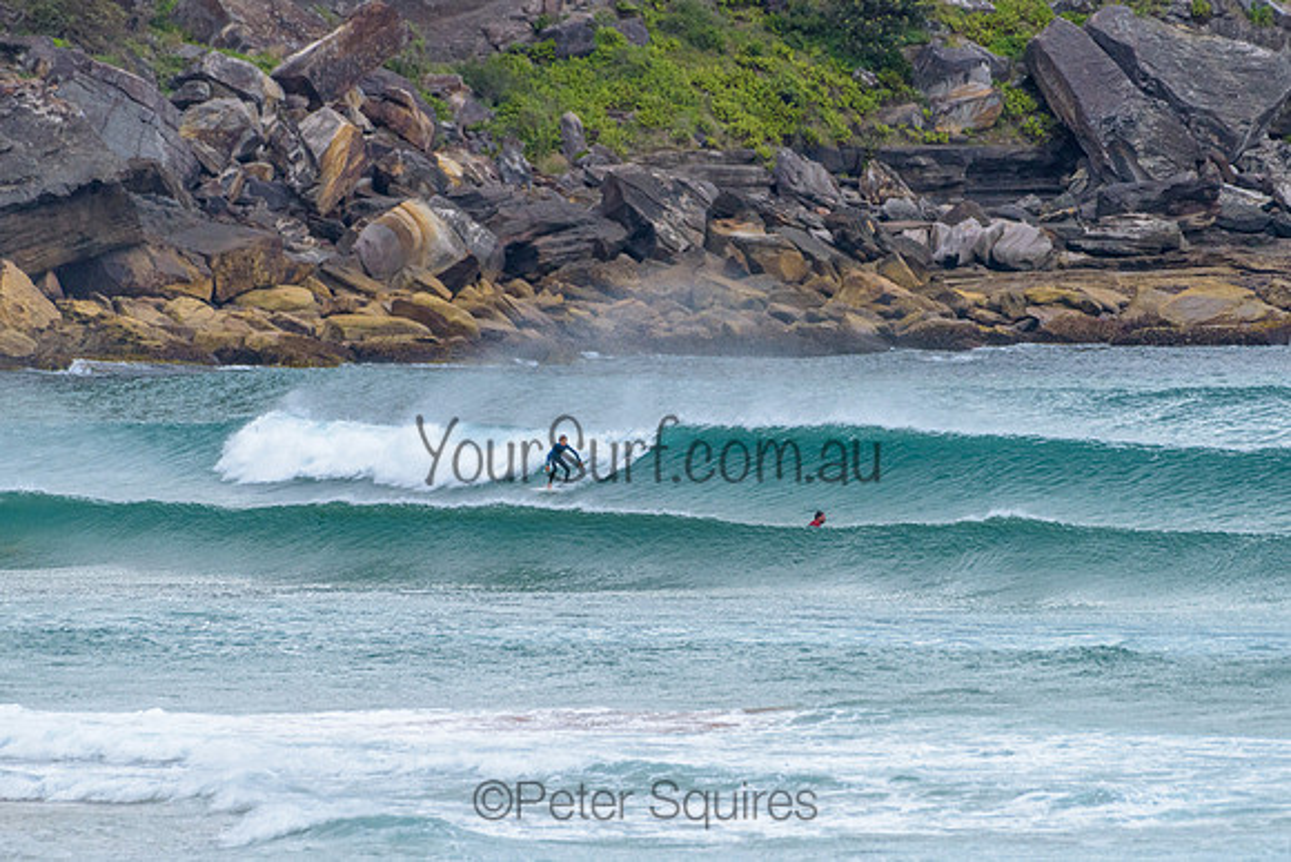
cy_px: 419
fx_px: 21993
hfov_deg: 3.4
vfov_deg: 2.2
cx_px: 628
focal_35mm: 613
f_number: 5.6
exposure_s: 1/2000
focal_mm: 500
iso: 900
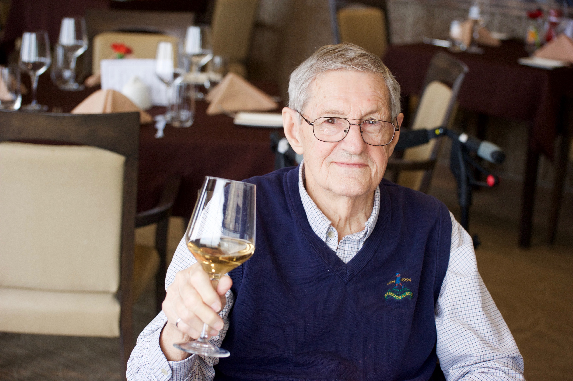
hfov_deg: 27.0
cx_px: 286
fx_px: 1193
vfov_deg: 18.2
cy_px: 190
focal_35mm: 75
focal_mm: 75
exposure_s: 1/250
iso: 1250
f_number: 5
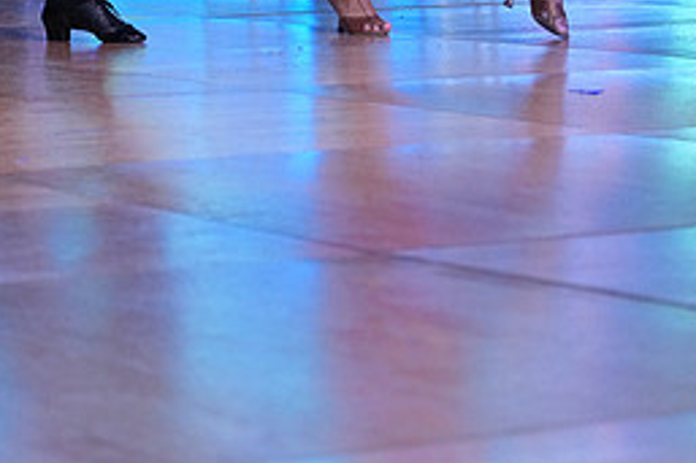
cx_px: 264
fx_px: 3400
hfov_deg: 11.7
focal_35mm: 176
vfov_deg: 7.7
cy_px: -230
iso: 2500
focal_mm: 78
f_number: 4
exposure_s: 1/400
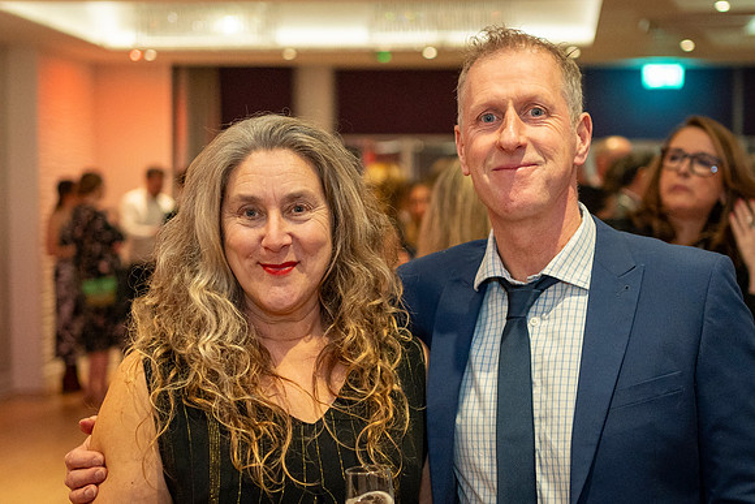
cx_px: 436
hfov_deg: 31.8
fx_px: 1323
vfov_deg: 21.5
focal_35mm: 63
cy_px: 274
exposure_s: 1/80
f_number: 2
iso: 1250
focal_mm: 35
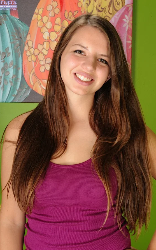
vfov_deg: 28.6
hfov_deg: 18.1
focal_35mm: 72
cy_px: 126
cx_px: 76
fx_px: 490
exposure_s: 1/250
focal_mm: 70
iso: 250
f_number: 14
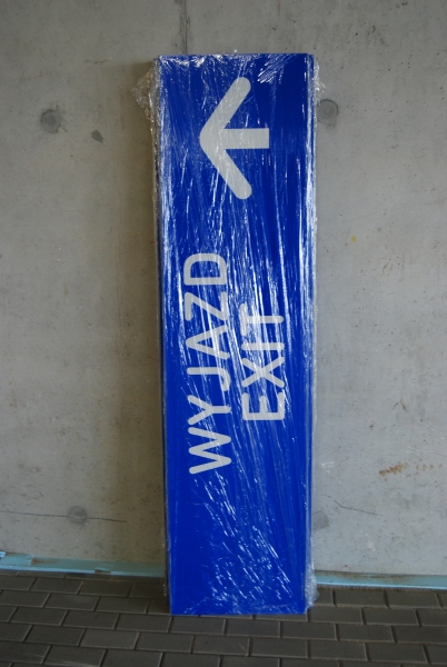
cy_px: 334
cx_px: 224
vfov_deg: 53.1
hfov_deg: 37.0
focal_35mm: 36
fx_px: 668
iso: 400
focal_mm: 24
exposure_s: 1/25
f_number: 4
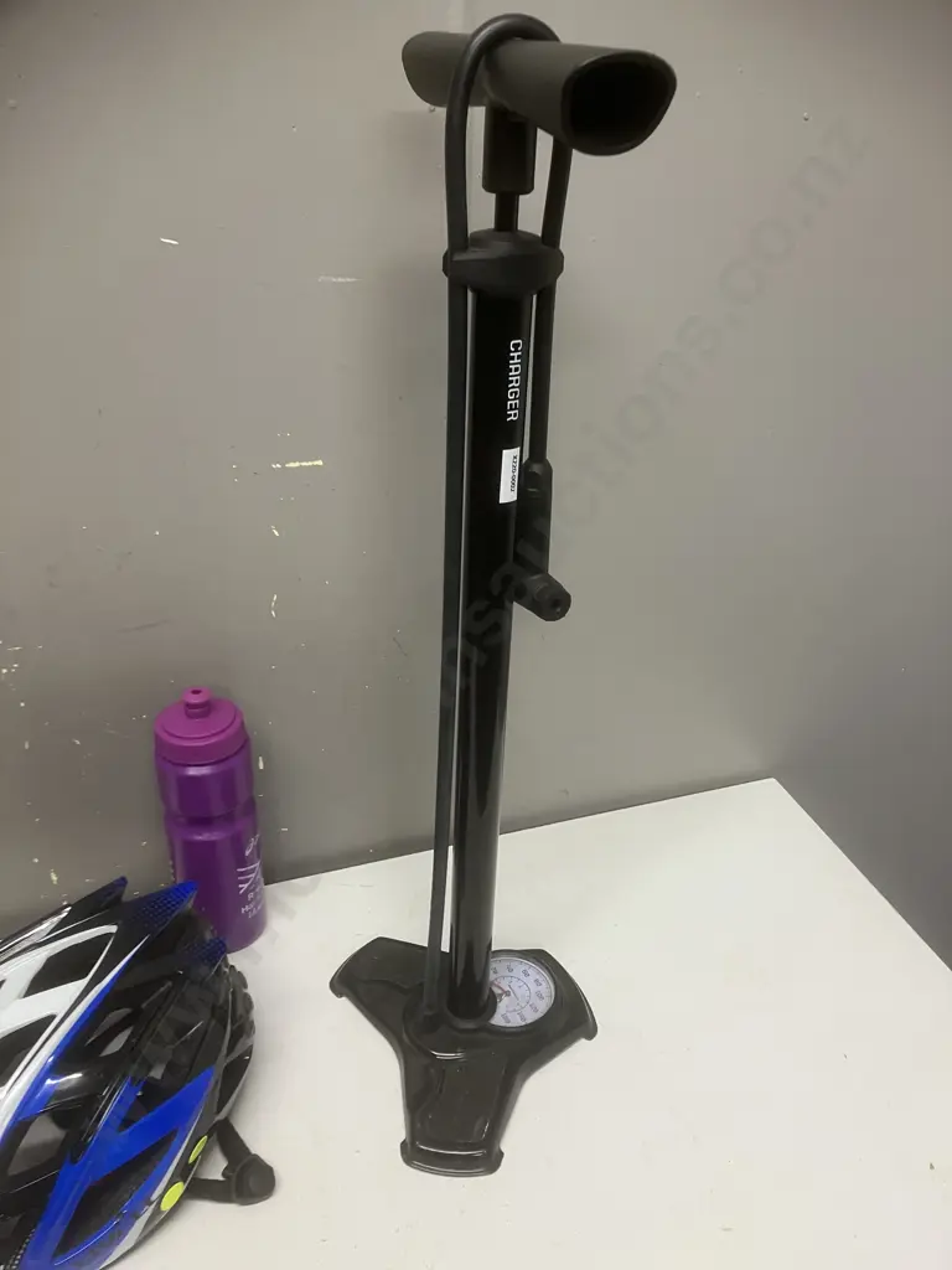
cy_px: 635
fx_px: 1027
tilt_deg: -26.9
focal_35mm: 28
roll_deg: -4.5
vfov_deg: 63.4
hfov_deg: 49.7
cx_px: 476
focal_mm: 3.99
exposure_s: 1/50
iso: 80
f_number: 1.8
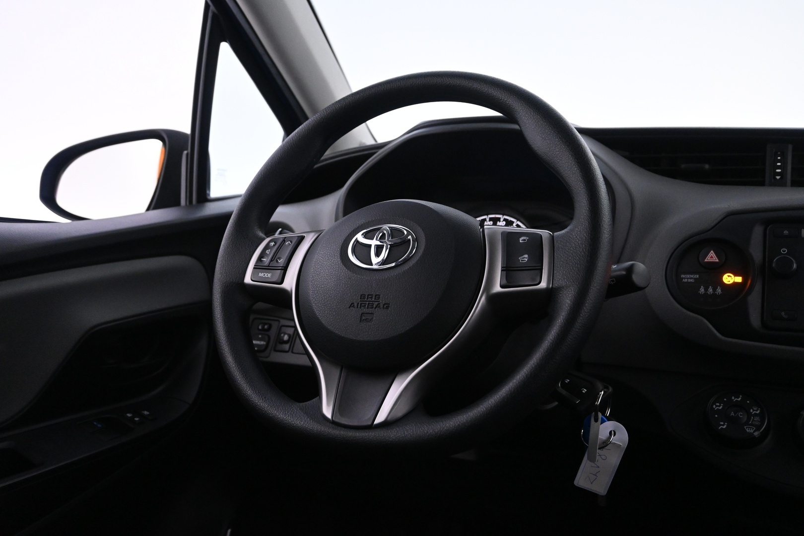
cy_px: 268
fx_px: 687
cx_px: 402
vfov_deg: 42.6
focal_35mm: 31
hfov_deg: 60.7
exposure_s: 1/50
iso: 3200
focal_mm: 20.5
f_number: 3.8
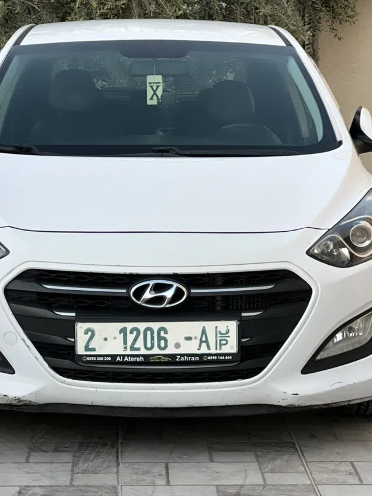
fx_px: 1791
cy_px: 259
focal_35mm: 125
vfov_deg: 15.8
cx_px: 152
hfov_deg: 11.9
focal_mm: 9
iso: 250
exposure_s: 1/61
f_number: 2.8
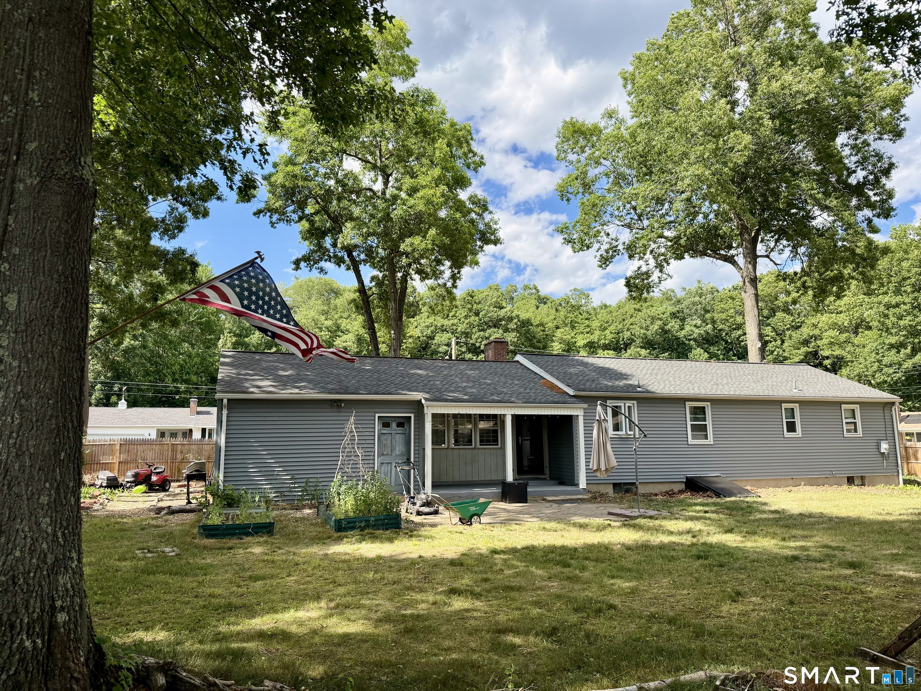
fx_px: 639
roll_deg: +1.8
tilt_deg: +6.4
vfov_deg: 56.8
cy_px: 346
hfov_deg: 71.6
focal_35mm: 24
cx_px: 460
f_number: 1.78
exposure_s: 1/2611
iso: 100
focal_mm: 6.76
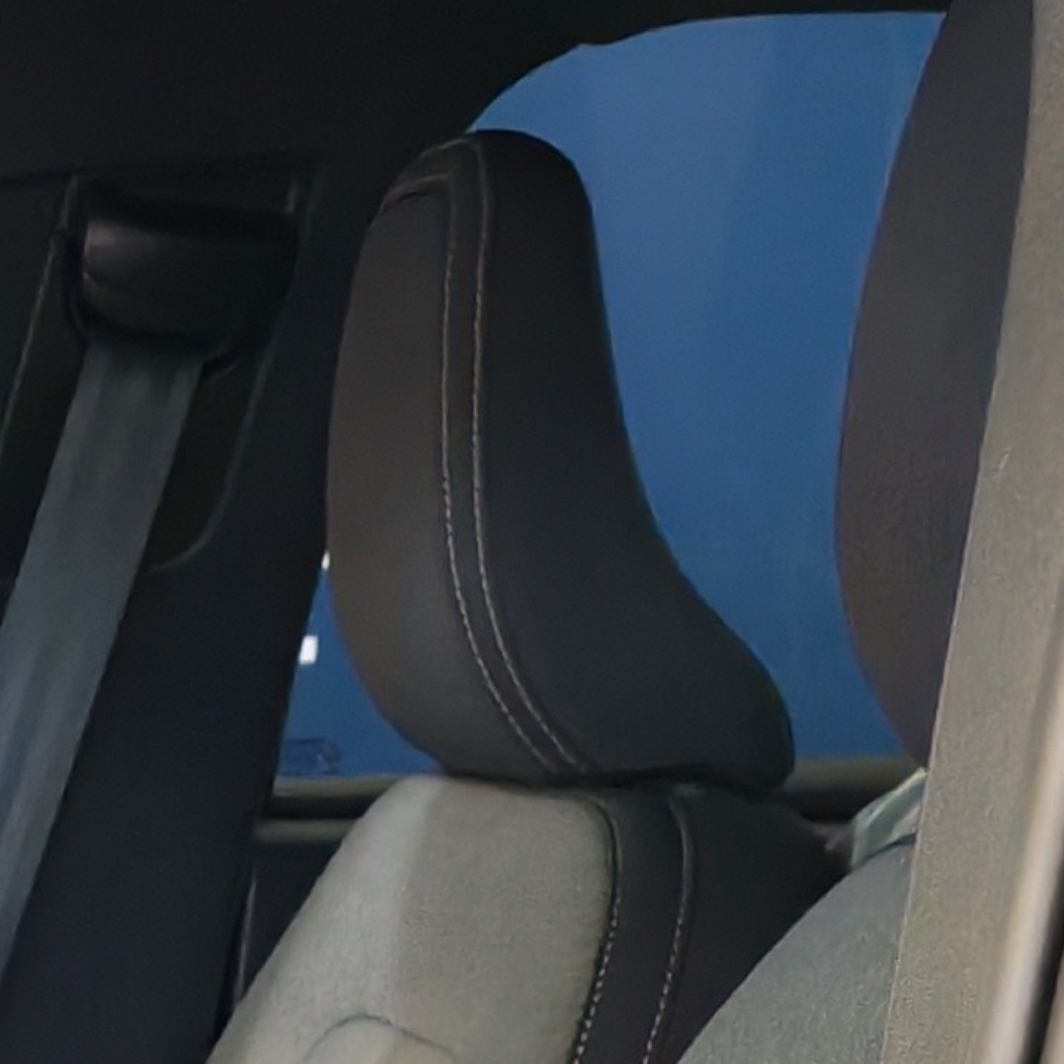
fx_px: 5634
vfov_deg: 10.2
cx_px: -1085
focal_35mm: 162
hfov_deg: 10.0
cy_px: 1908
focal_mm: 6.12
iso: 809
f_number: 1.9
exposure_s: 1/100
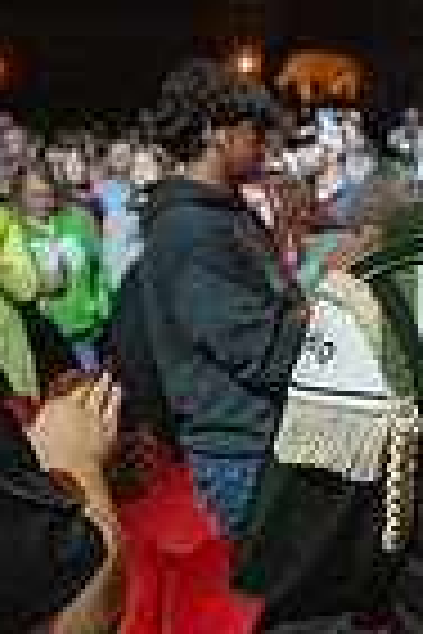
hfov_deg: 16.0
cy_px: 328
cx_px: 580
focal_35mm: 80
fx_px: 1410
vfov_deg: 25.4
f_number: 2.8
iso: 12800
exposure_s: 1/500
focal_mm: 25
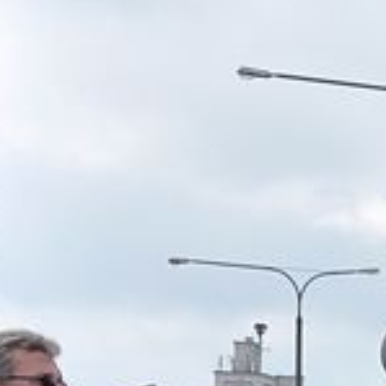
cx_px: 813
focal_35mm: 218
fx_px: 2750
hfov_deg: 7.6
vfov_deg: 7.8
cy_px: 693
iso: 320
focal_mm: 30
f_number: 9
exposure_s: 1/320
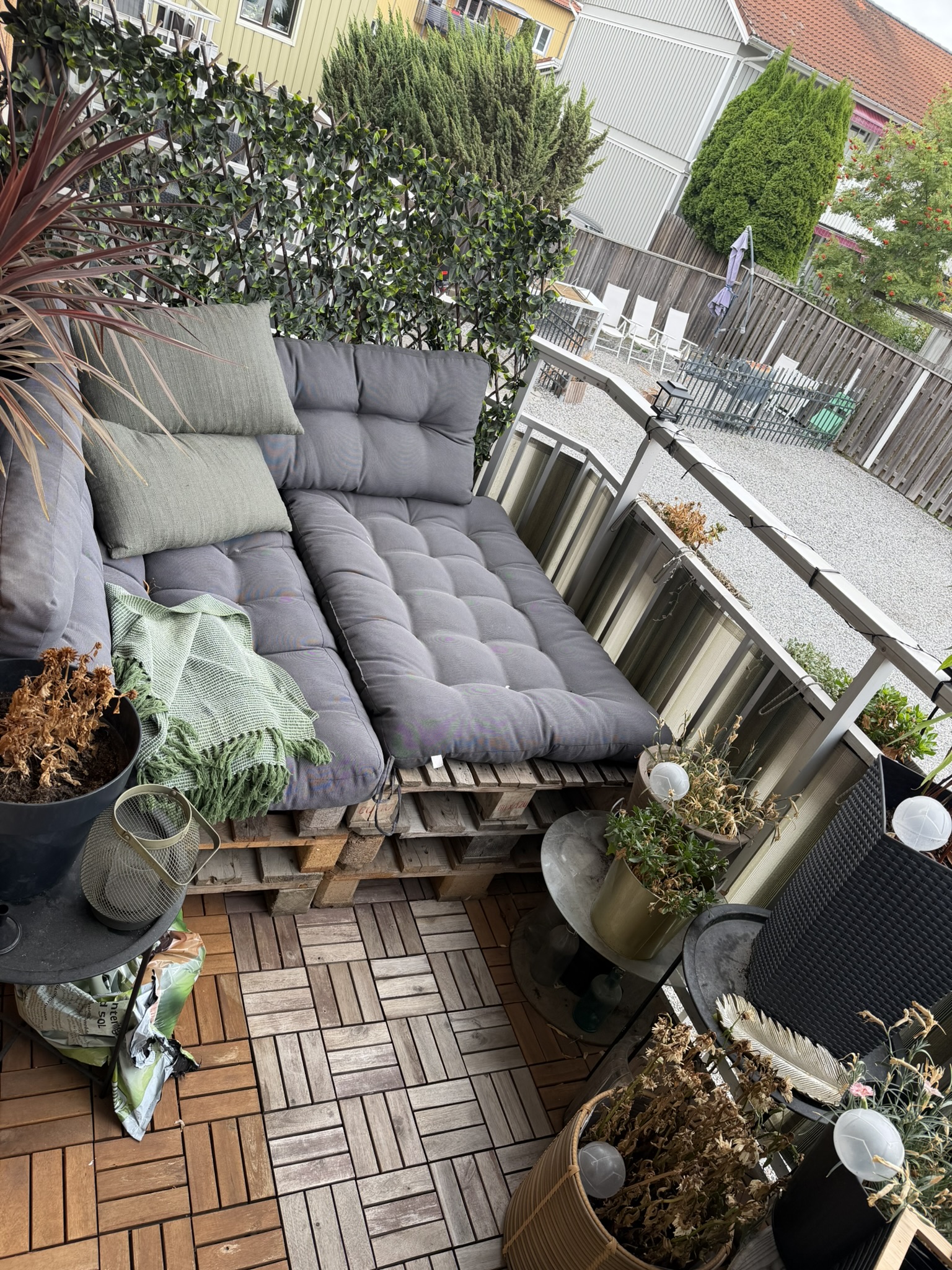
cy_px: 635
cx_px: 476
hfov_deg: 56.8
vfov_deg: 71.6
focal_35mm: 24
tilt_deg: -30.3
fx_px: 880
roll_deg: -23.7
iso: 64
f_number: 1.78
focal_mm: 6.76
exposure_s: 1/225
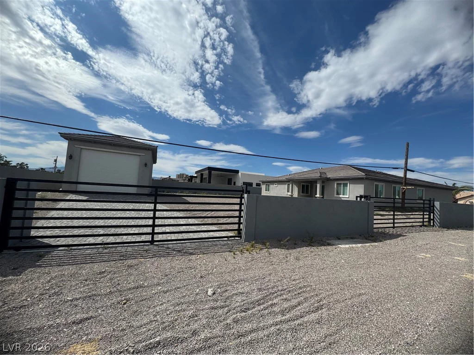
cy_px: 178
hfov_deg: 102.1
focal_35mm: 14
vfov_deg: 85.7
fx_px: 192
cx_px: 237
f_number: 2.2
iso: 40
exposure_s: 1/3390
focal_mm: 2.22
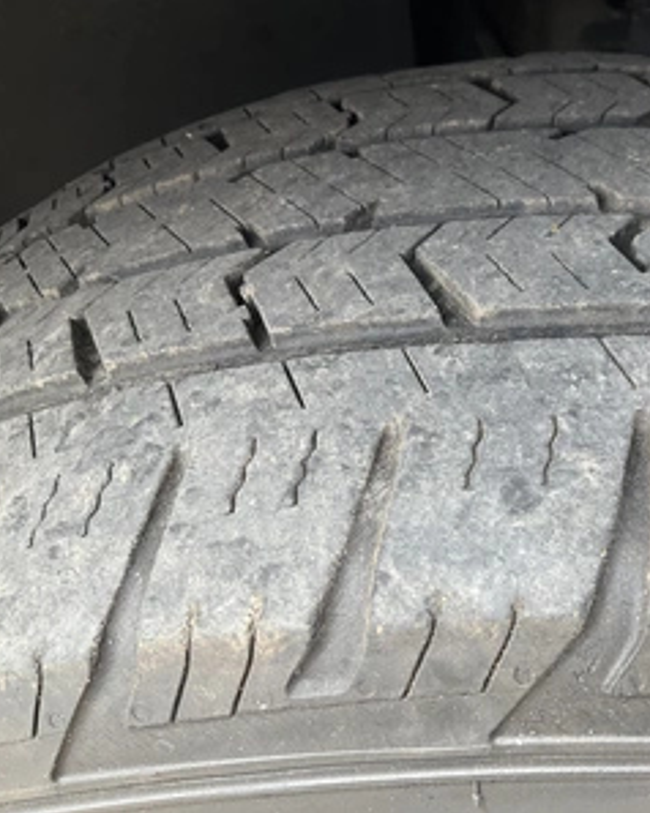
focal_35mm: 38
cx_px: 508
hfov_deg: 37.9
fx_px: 915
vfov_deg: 48.0
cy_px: 406
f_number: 1.8
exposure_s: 1/172
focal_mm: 3
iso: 32
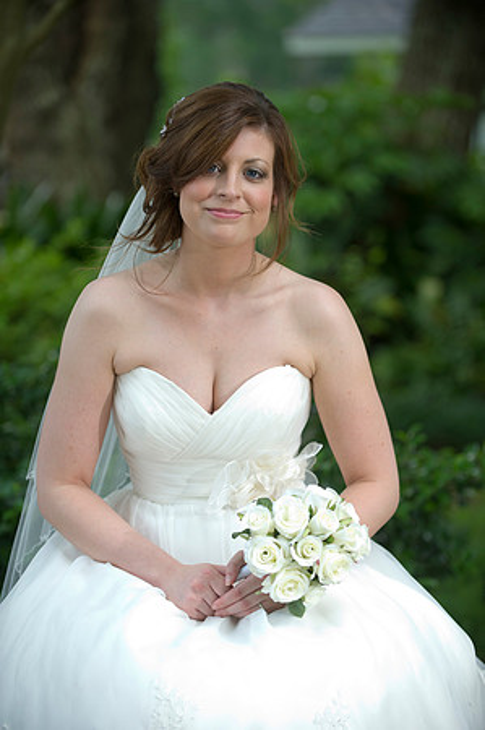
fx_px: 2228
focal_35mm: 110
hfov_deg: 12.4
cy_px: 365
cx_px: 242
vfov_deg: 18.6
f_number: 2.8
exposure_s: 1/400
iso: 500
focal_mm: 110
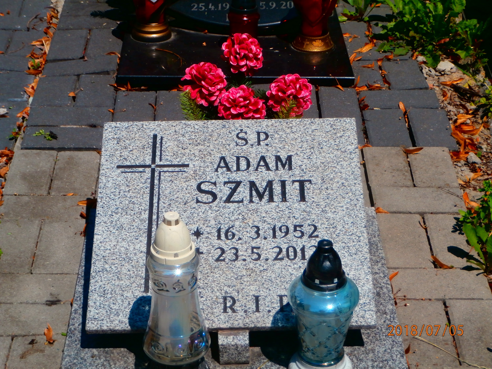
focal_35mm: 86
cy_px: 184
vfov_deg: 17.2
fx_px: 1222
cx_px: 246
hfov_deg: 22.8
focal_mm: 15.16
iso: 100
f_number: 5
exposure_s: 1/1000
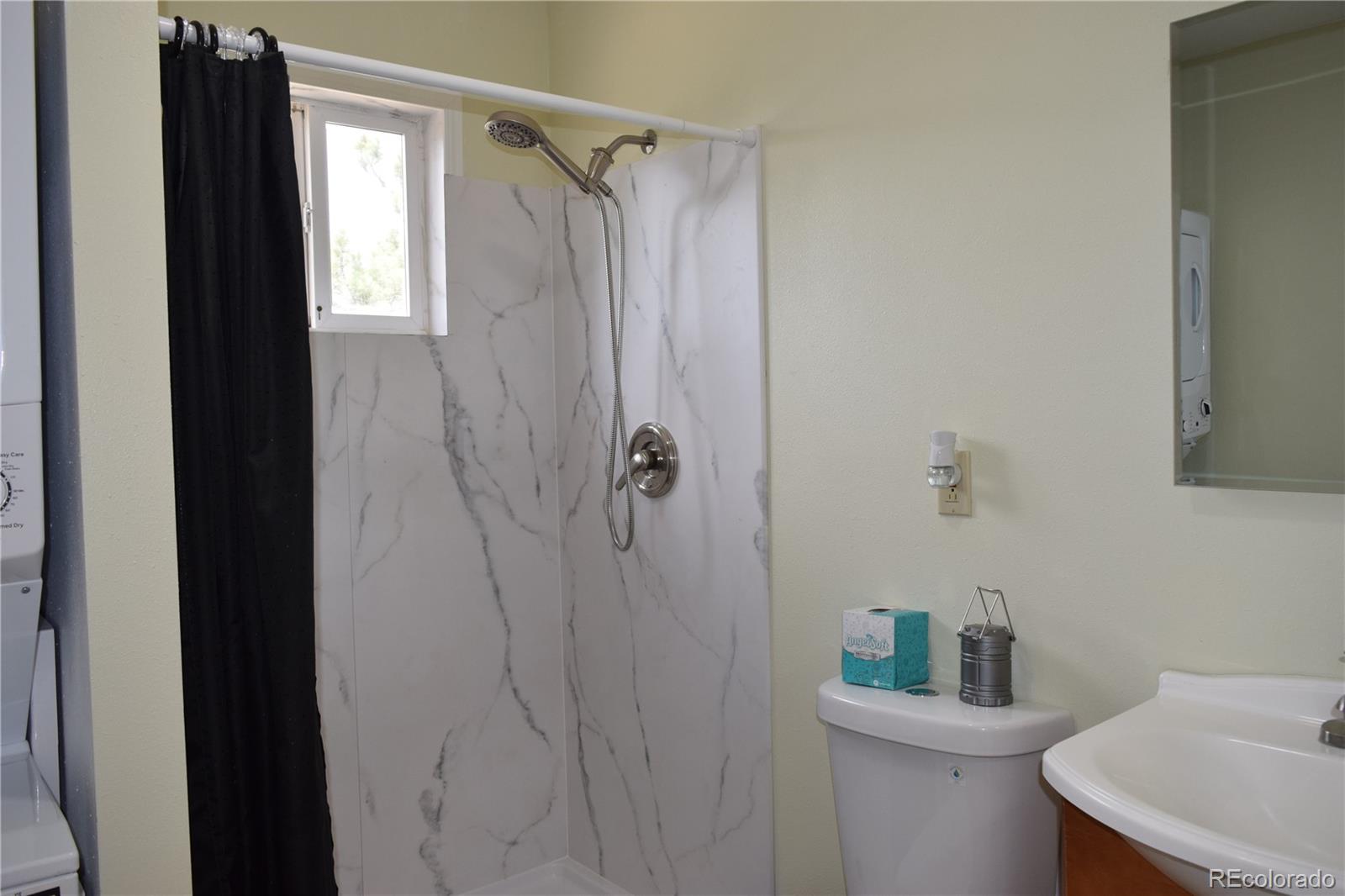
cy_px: 448
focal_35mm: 27
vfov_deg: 47.9
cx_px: 672
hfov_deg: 67.4
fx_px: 1008
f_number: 5.6
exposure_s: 1/125
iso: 500
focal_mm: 18
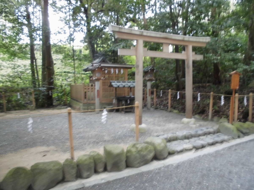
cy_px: 95
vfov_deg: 53.1
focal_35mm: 26
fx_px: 191
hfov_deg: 67.3
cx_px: 127
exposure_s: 1/5
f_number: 3.5
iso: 400
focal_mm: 4.6
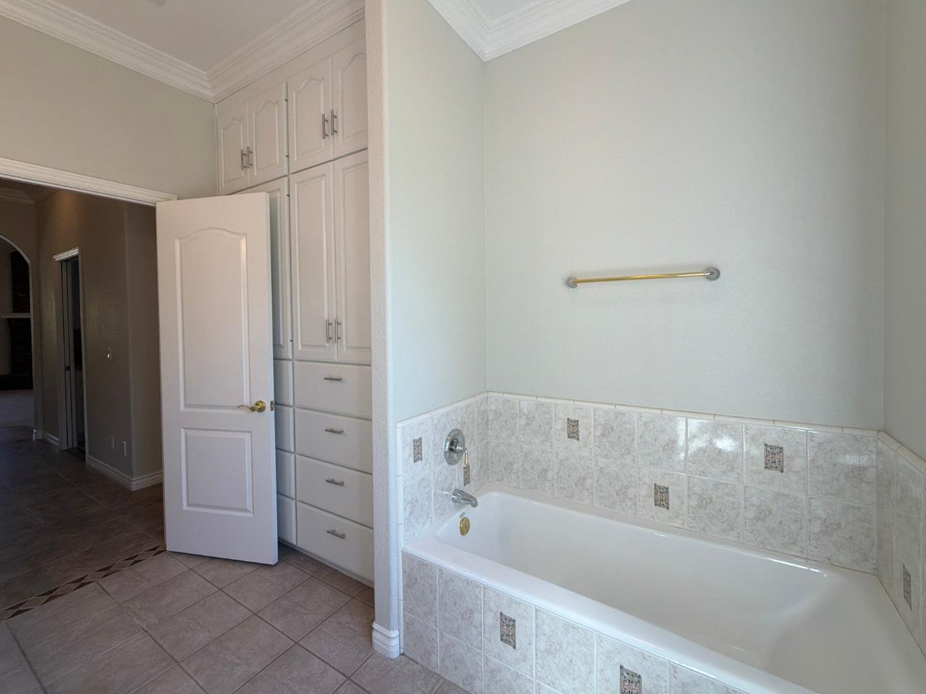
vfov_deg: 81.7
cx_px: 460
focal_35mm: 15
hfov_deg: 98.2
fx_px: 401
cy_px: 326
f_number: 2.2
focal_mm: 2.22
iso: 64
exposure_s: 1/120
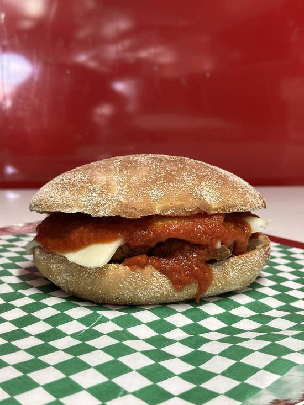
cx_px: 152
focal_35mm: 48
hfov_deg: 30.3
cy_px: 202
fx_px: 562
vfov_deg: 39.7
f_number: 1.78
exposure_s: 1/60
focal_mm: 6.86
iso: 160
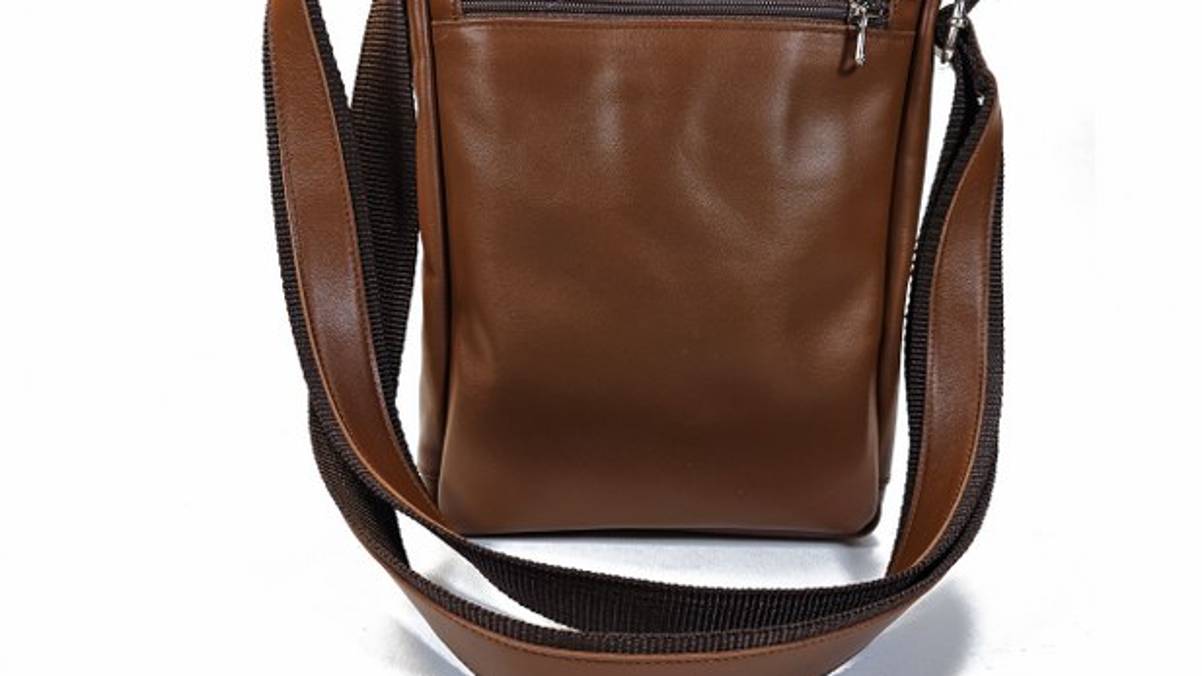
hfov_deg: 71.9
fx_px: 829
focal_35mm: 26
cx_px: 621
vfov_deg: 44.2
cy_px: 284
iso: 16
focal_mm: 6.3
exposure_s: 1/100
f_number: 1.7
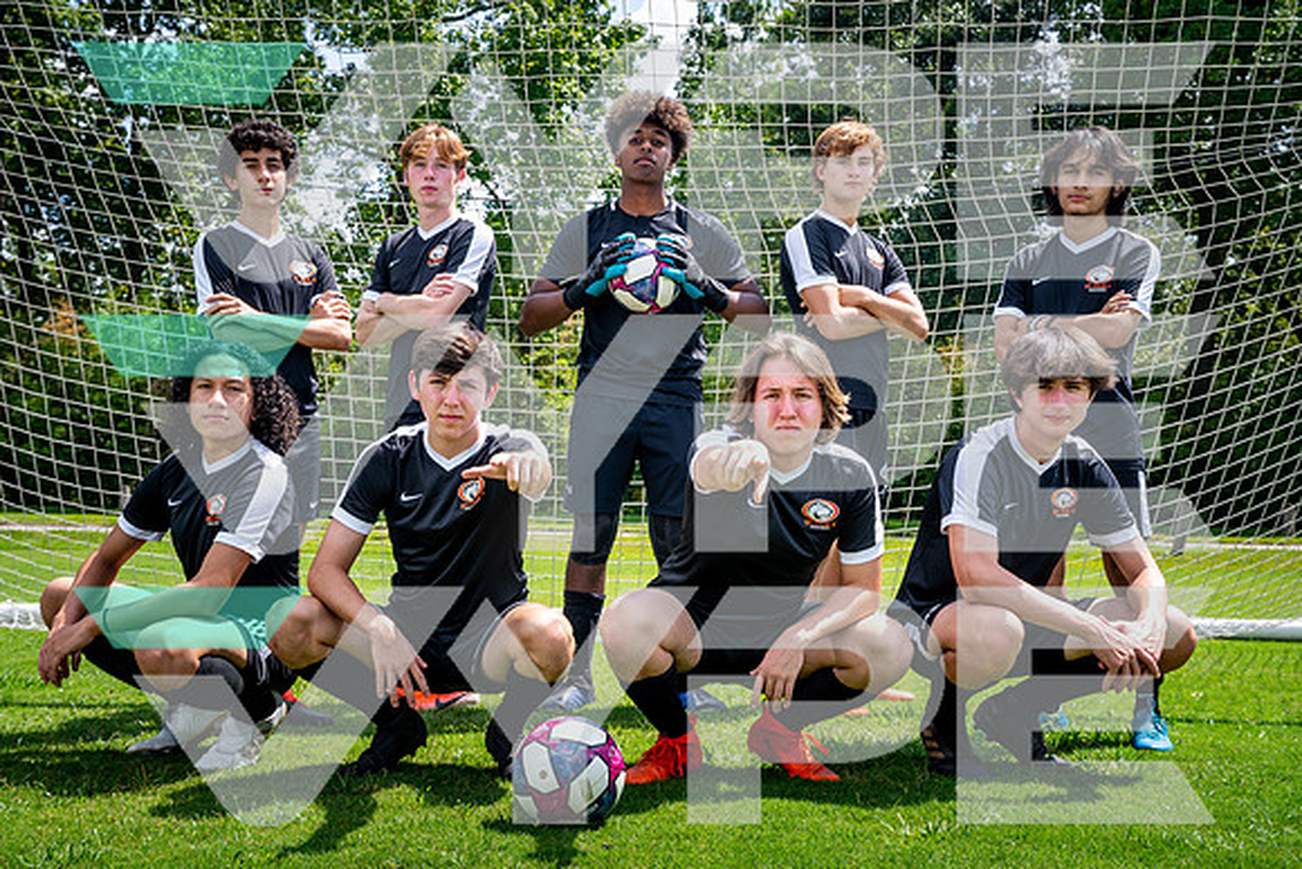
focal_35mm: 50
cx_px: 601
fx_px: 1792
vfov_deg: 27.2
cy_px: 468
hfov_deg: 39.9
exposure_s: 1/125
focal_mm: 46
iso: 100
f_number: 8
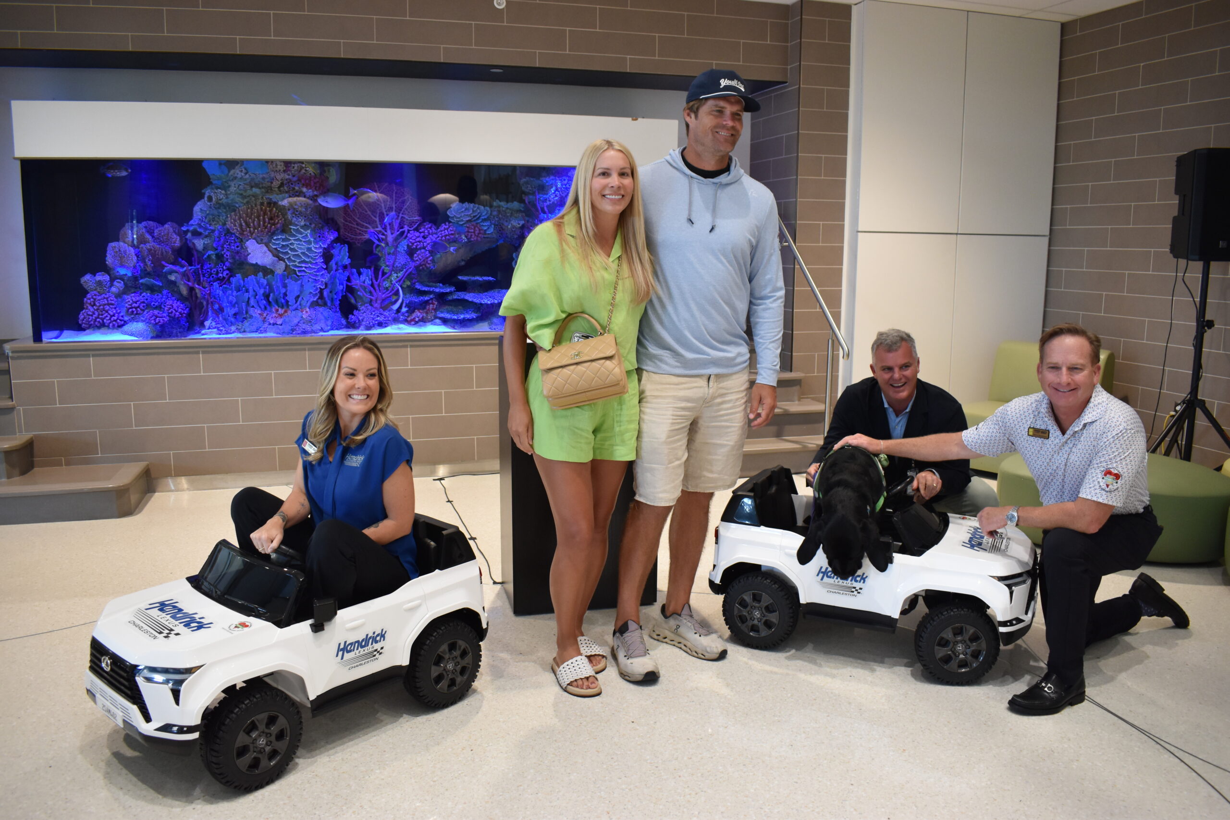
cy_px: 410
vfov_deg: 47.9
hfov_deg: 67.4
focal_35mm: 27
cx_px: 615
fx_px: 922
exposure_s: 1/30
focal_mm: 18
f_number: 4
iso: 1000
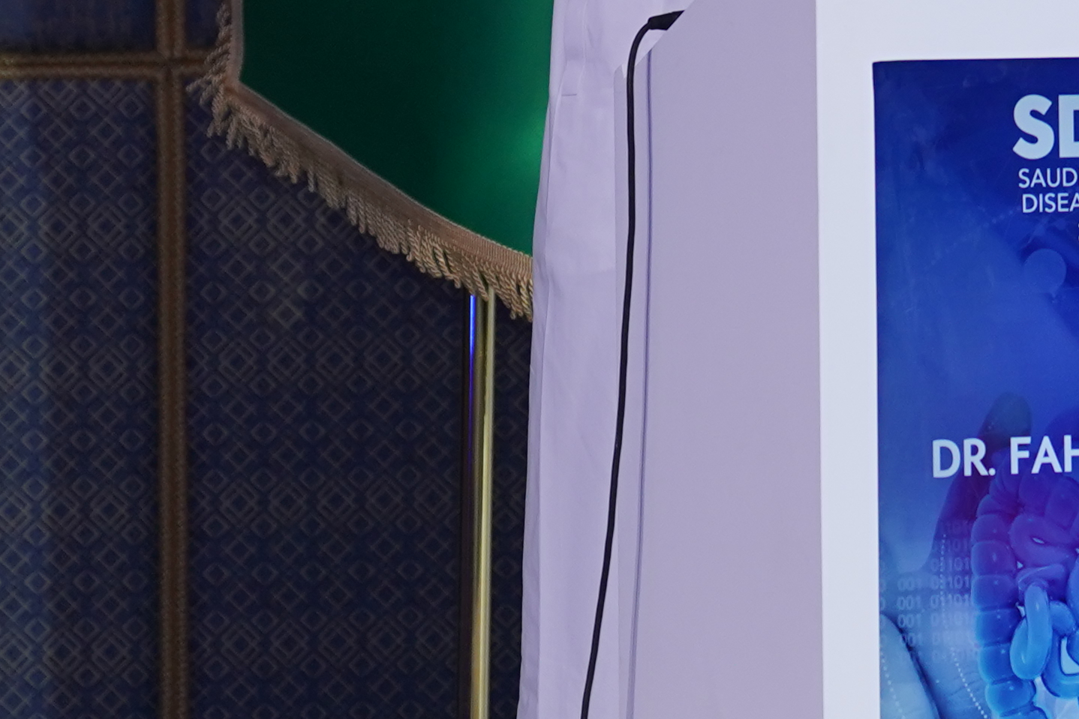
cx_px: 1029
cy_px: -184
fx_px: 9501
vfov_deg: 4.3
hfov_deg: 6.5
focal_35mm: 317
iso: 800
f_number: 3.5
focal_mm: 76
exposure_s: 1/125
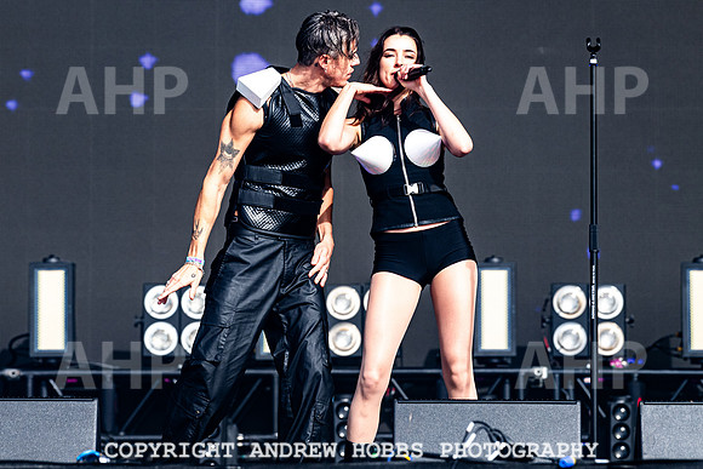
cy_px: 158
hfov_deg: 6.9
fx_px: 5808
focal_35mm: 297
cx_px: 351
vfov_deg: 4.6
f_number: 4.5
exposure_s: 1/2000
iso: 250
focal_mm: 200
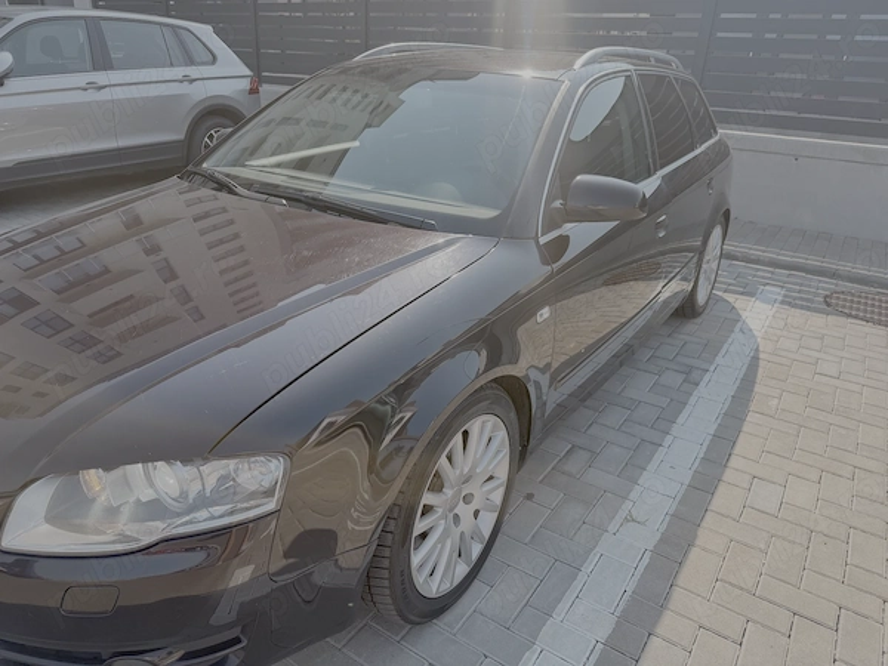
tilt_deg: -23.5
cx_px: 444
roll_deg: -3.5
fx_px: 616
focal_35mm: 24
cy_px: 333
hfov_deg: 71.6
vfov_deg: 56.8
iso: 80
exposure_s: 1/2110
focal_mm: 6.76
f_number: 1.78
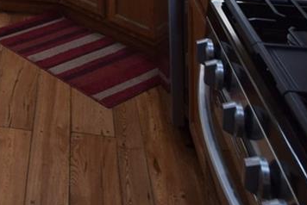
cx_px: -75
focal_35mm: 68
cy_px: -224
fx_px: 580
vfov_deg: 15.4
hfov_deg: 26.0
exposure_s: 1/80
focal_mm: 10
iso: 400
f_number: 4.5
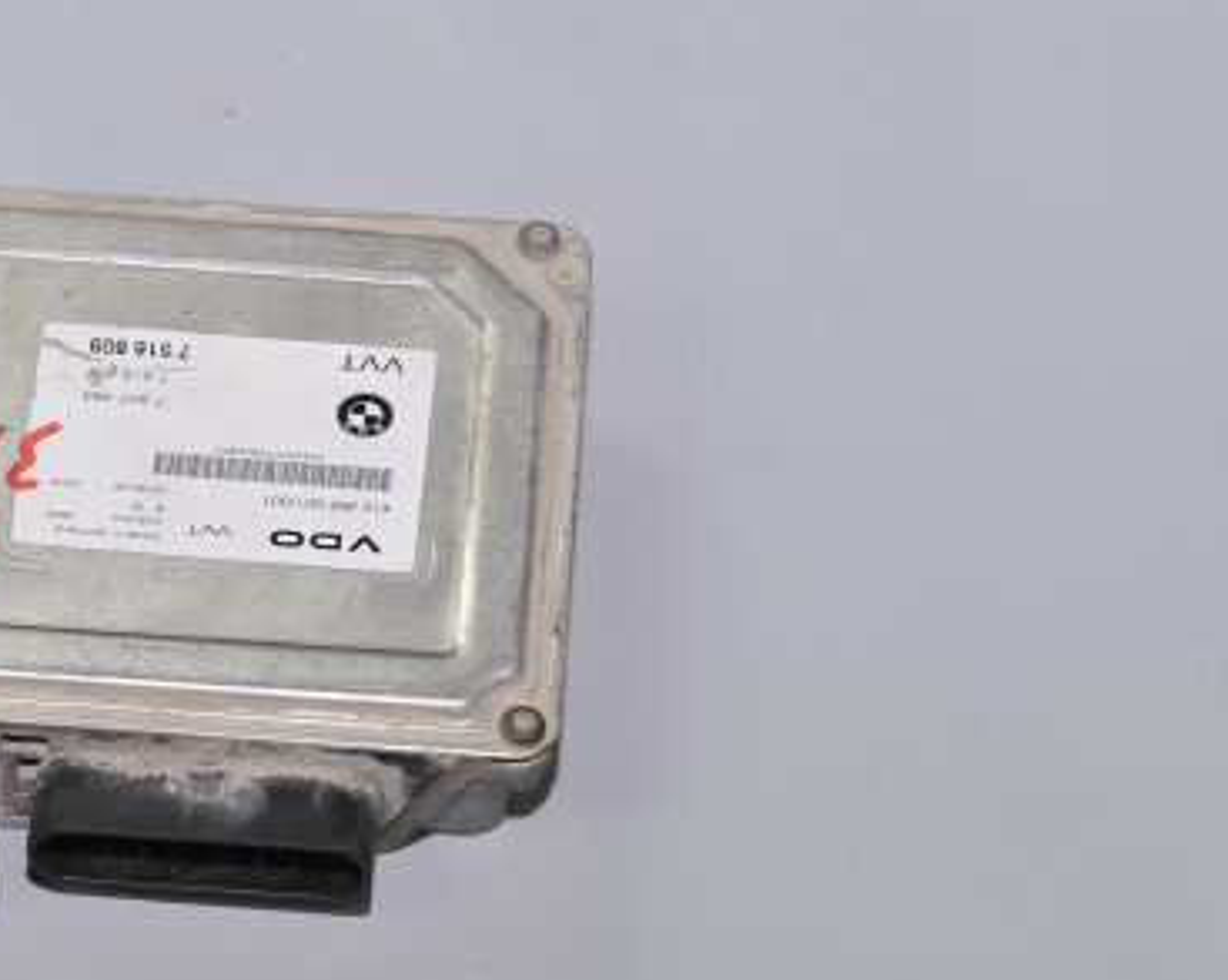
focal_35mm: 161
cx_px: 177
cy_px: 482
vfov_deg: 9.6
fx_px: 5847
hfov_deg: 11.9
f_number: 6.3
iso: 200
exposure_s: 1/100
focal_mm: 70
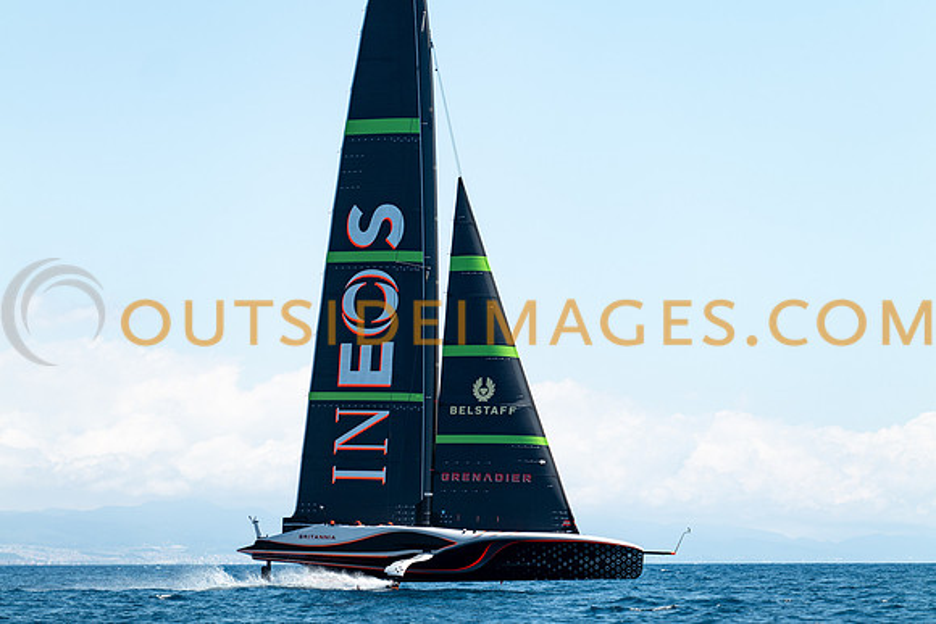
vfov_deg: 8.6
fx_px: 4160
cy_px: 312
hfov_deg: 12.8
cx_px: 468
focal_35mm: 160
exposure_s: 1/3200
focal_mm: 154
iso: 100
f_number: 2.8
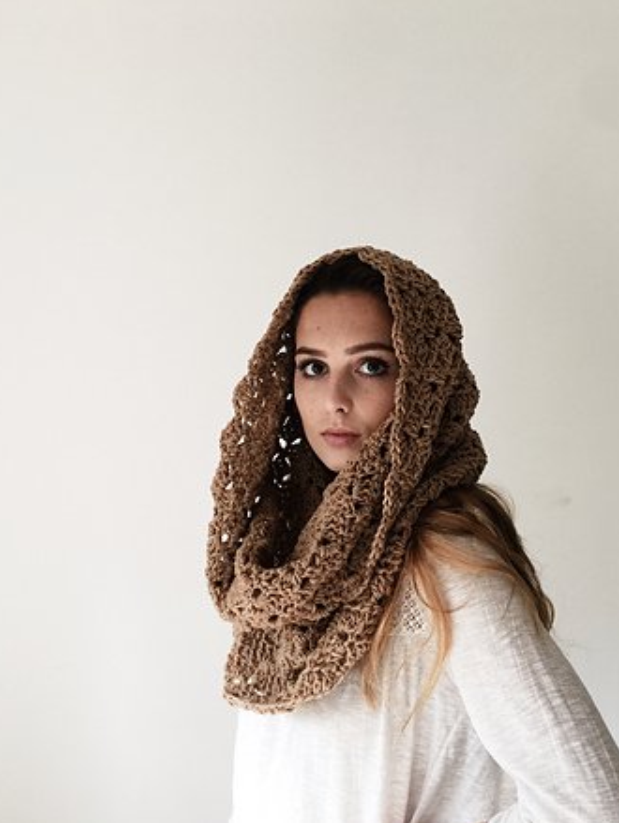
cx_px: 309
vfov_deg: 55.3
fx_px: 786
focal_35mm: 33
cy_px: 418
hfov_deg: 43.0
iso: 50
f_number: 2.2
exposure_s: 1/30
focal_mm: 4.15
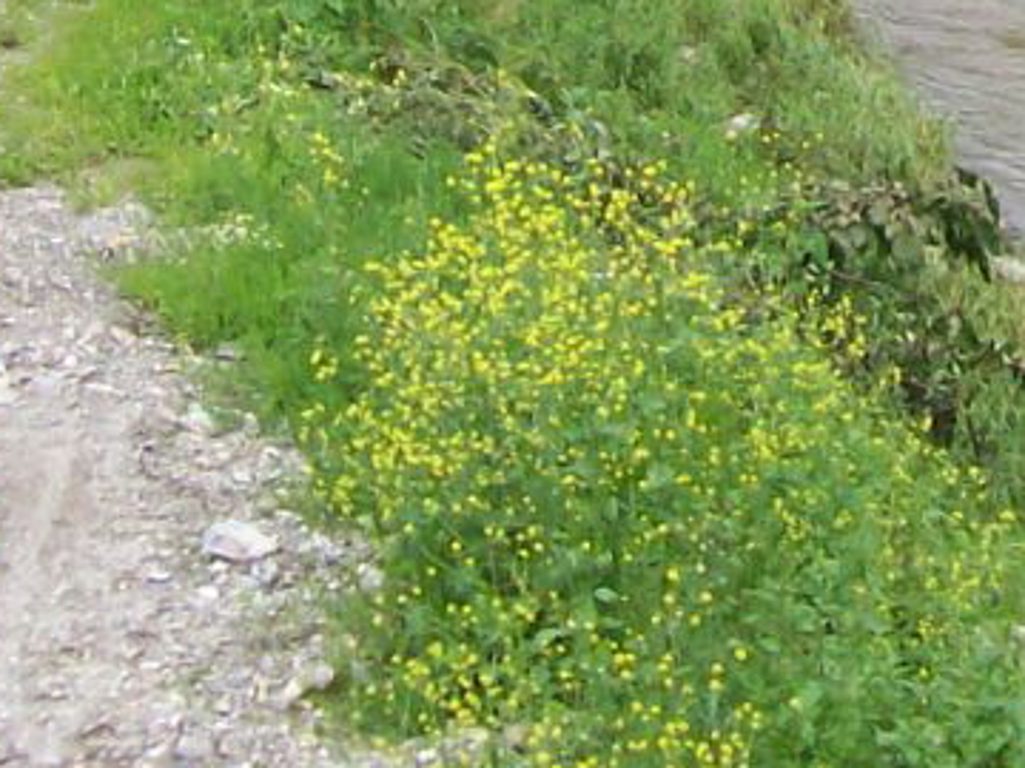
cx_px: 1281
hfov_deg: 12.0
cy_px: -868
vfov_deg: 8.7
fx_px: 4738
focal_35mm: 160
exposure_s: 1/789
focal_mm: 6
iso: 80
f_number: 2.7
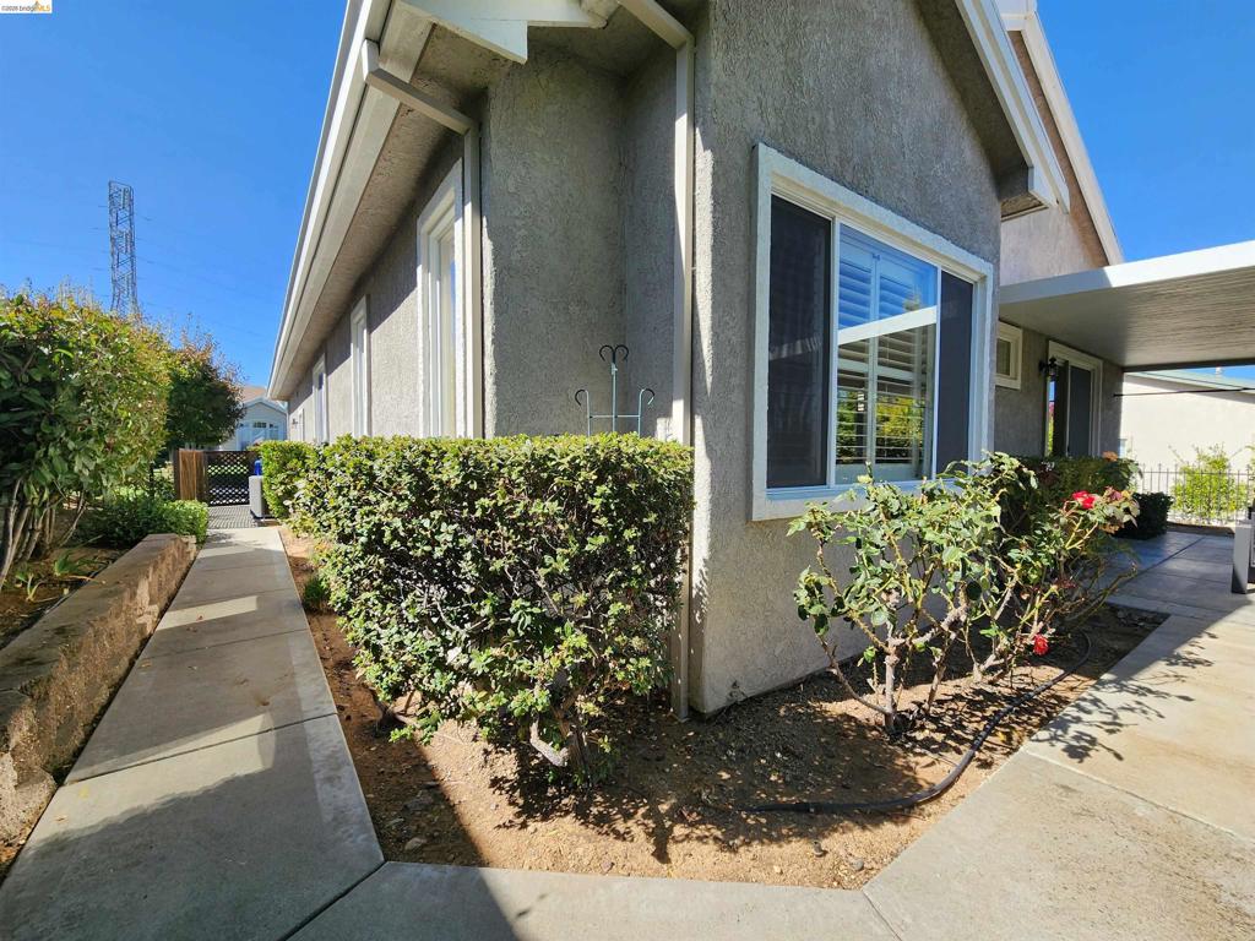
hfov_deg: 106.2
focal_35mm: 13
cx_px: 628
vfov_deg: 89.9
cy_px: 470
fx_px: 471
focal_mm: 2.2
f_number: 2.2
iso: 50
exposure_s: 1/1135
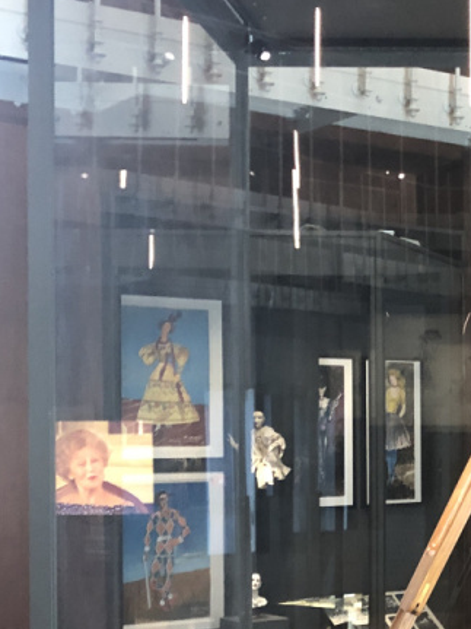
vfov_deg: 24.8
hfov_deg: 17.8
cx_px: 585
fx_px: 1416
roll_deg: +0.2
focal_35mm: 78
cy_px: 441
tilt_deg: -0.1
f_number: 1.8
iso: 100
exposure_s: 1/7
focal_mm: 3.99
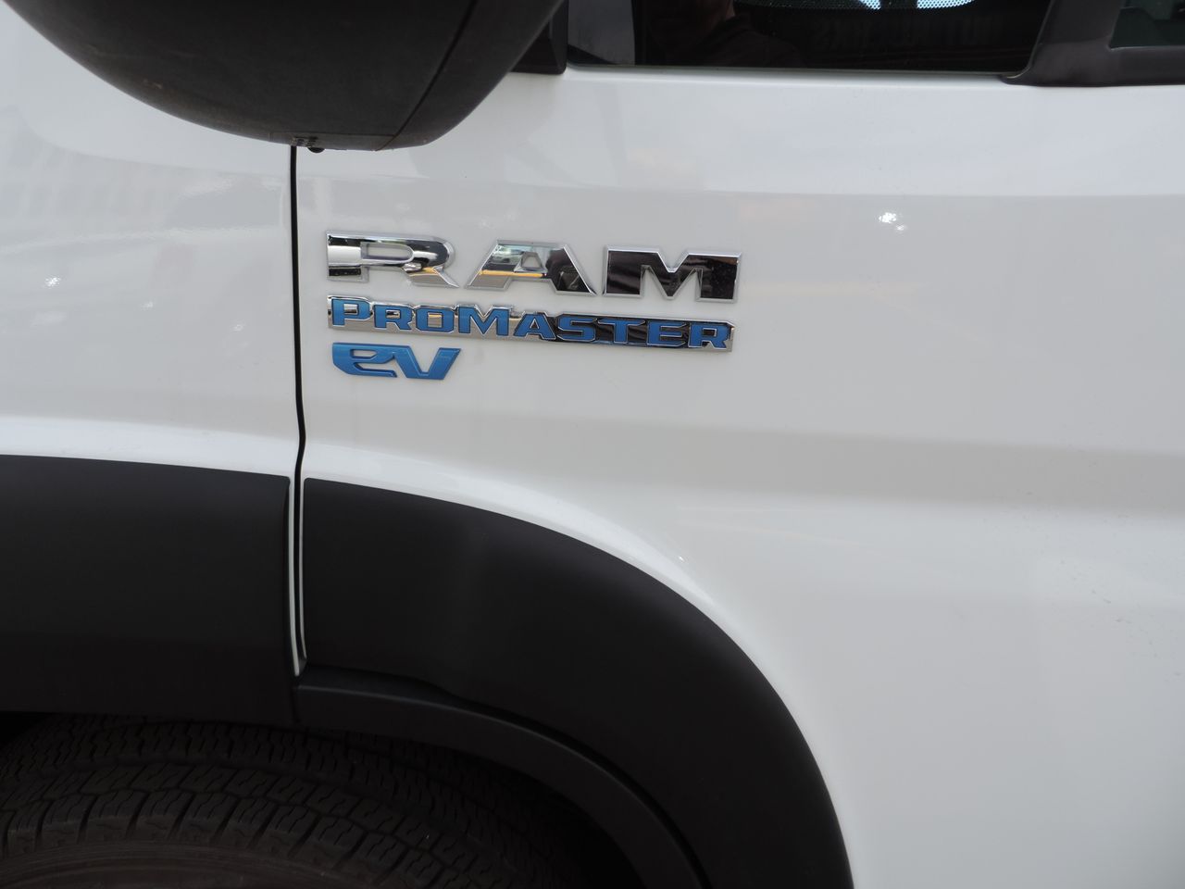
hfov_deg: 71.6
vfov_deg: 56.8
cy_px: 444
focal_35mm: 24
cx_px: 592
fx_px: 822
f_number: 3
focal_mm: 4.3
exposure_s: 1/640
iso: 80
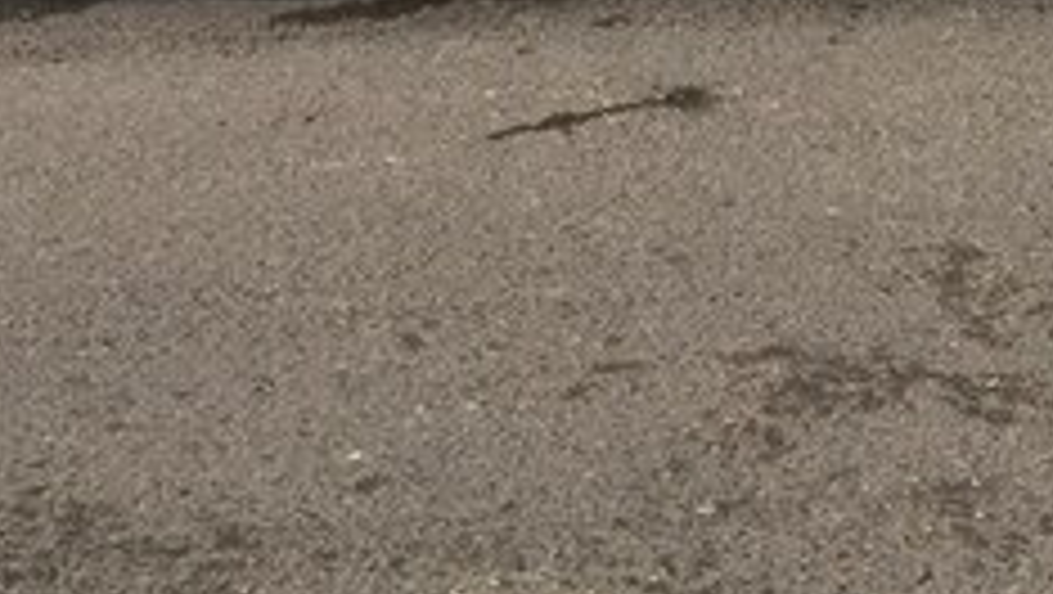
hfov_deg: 23.3
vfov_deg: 12.6
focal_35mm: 89
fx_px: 2487
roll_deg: -4.5
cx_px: 945
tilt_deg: -9.0
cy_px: -421
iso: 40
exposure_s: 1/50
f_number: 2.2
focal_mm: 4.15
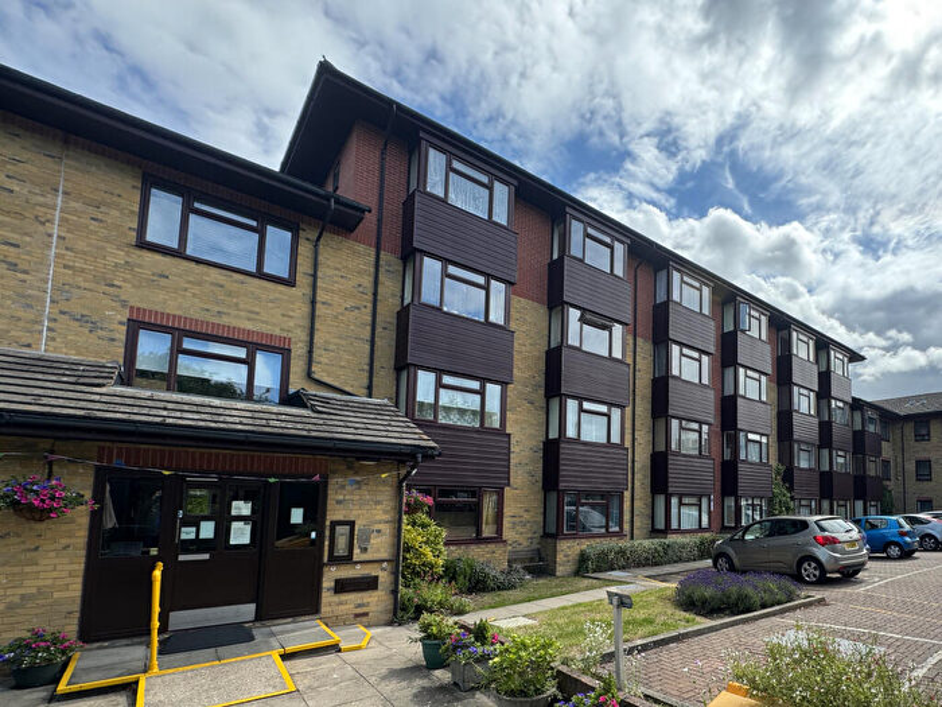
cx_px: 471
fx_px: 381
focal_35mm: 14
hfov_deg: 102.1
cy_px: 354
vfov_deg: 85.7
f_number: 2.2
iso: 40
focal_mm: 2.22
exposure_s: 1/515
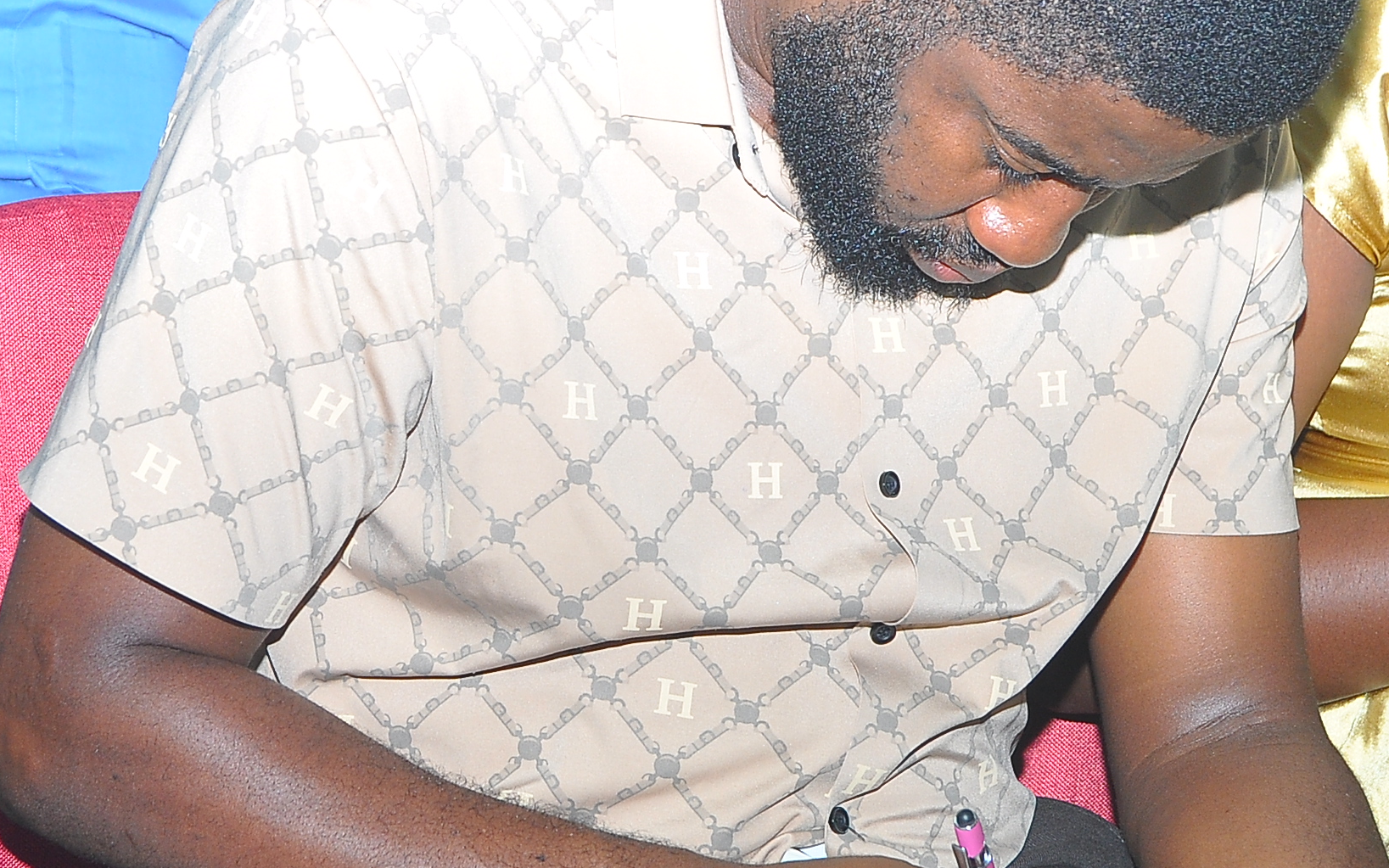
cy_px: 525
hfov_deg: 16.6
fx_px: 4770
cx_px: 580
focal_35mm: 126
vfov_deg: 10.4
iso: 400
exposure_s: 1/100
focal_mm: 42
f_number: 5
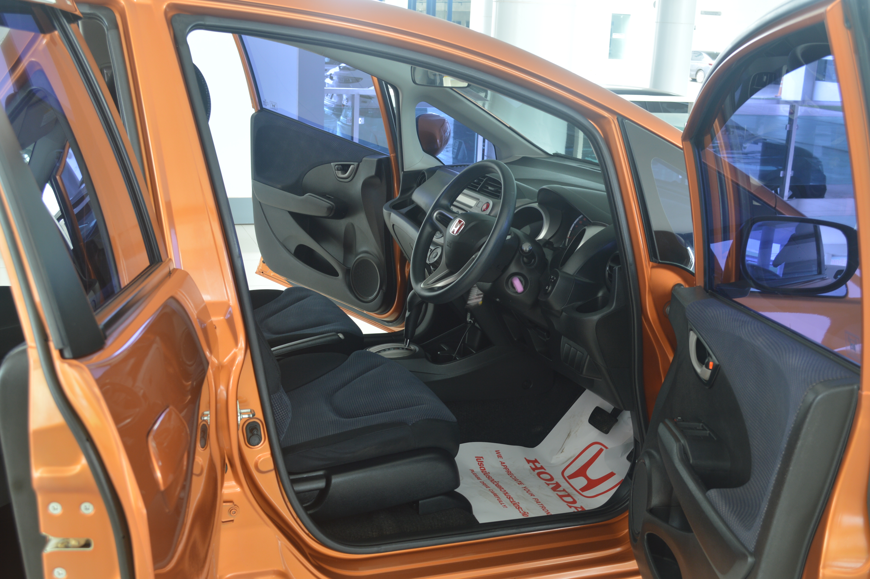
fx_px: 1014
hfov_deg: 46.4
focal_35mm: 42
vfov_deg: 31.8
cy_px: 290
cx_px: 435
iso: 100
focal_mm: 28
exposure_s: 1/4
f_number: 5.6
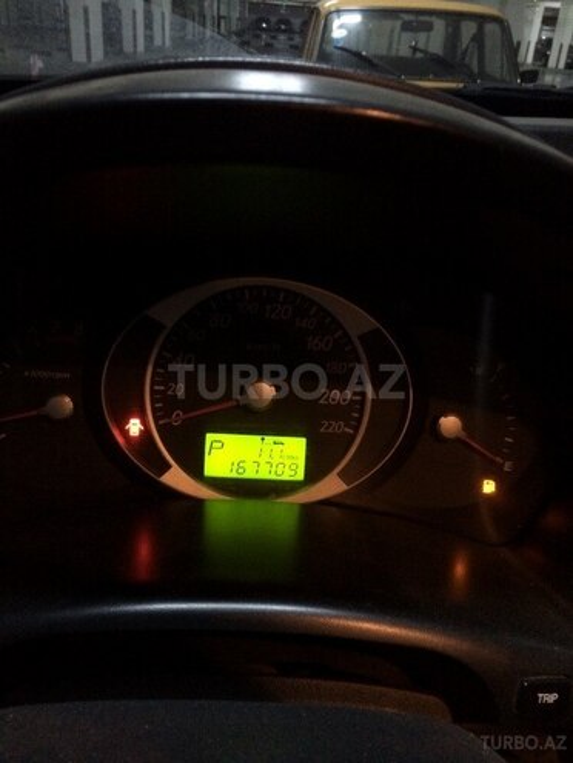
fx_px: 640
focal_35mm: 29
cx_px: 286
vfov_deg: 61.7
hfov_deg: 48.2
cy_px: 382
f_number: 2.2
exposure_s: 1/17
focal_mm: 4.15
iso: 250
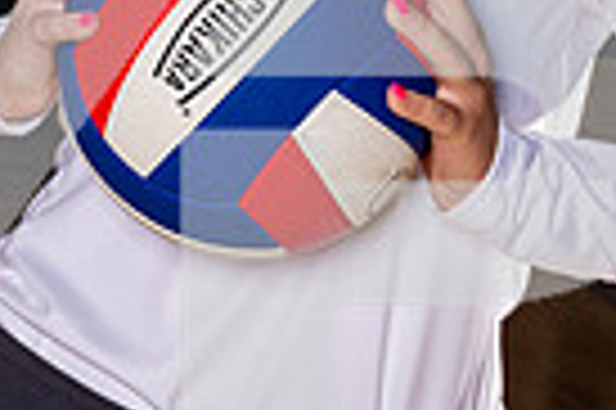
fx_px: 2752
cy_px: -354
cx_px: 108
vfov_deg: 8.2
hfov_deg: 12.7
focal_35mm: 161
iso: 200
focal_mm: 38
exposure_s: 1/250
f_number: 9
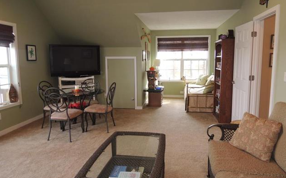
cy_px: 86
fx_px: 203
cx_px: 145
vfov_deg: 47.6
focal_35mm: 26
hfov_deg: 70.4
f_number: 2.8
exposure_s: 1/40
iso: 125
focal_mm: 4.3
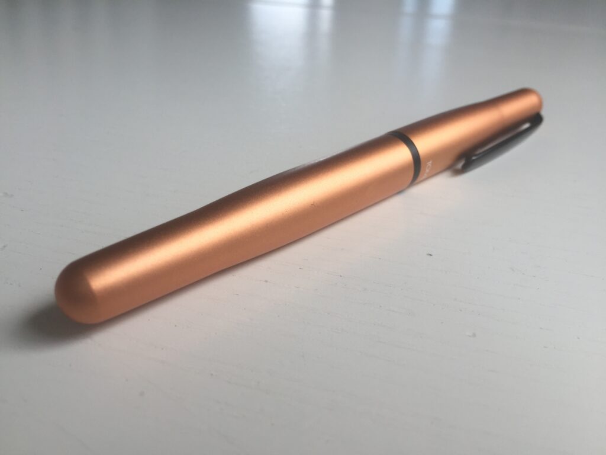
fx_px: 508
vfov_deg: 48.2
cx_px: 303
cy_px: 228
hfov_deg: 61.7
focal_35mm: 29
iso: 32
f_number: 2.2
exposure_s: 1/344
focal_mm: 4.15
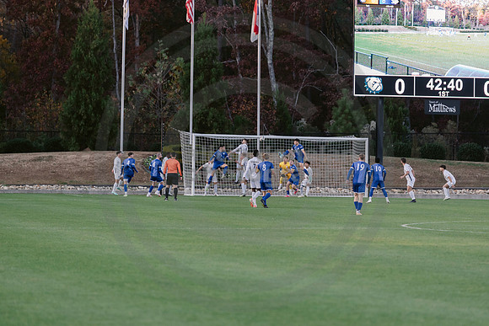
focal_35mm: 200
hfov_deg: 10.3
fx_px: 2717
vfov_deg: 6.9
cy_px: 163
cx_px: 244
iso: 1250
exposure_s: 1/1250
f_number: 3.5
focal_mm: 200
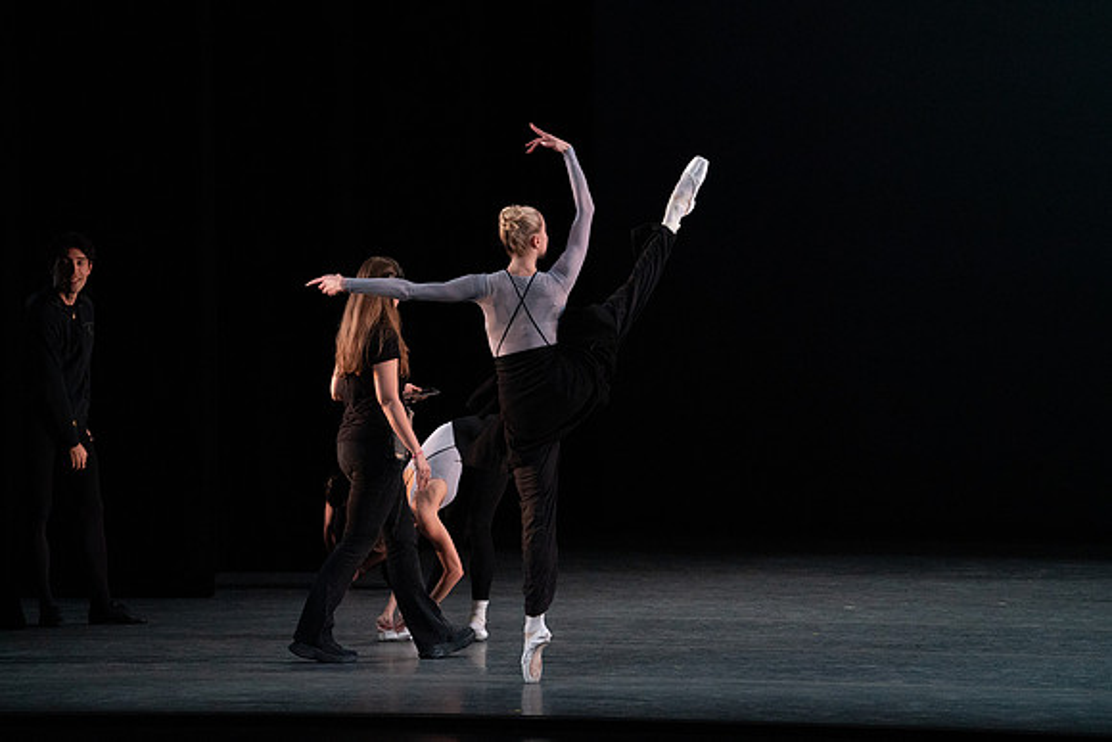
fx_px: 6179
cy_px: 371
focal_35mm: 200
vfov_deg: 6.9
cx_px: 556
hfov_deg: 10.3
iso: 12800
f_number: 8
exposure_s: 1/500
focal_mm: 200
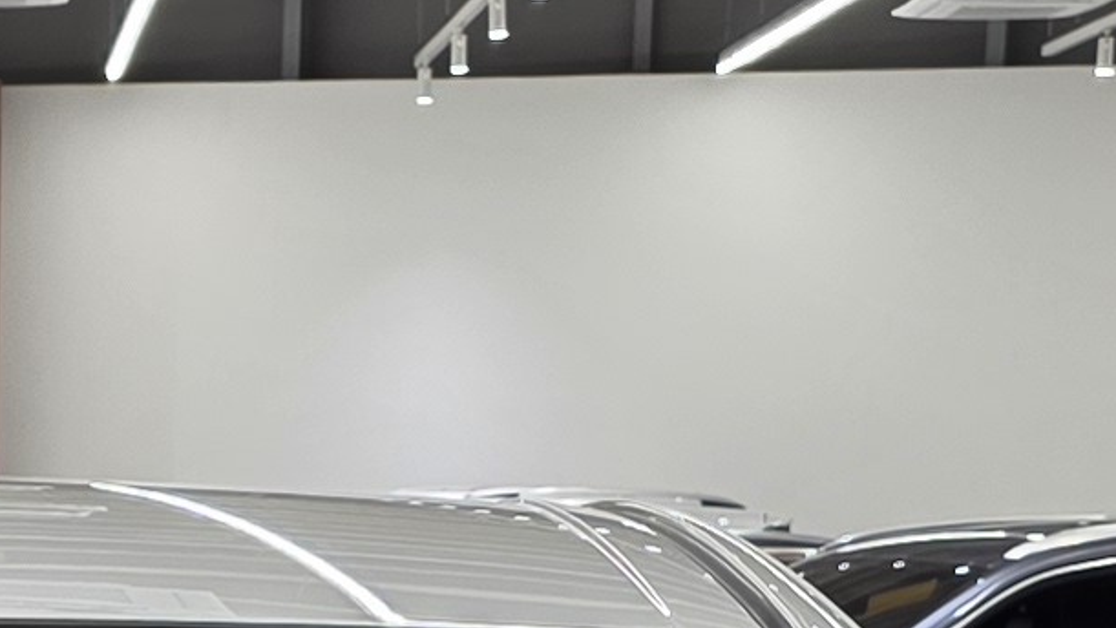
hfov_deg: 12.9
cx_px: -126
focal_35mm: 164
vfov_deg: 6.6
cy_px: 1994
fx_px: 4854
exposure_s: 1/50
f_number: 1.7
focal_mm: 6.3
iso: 40
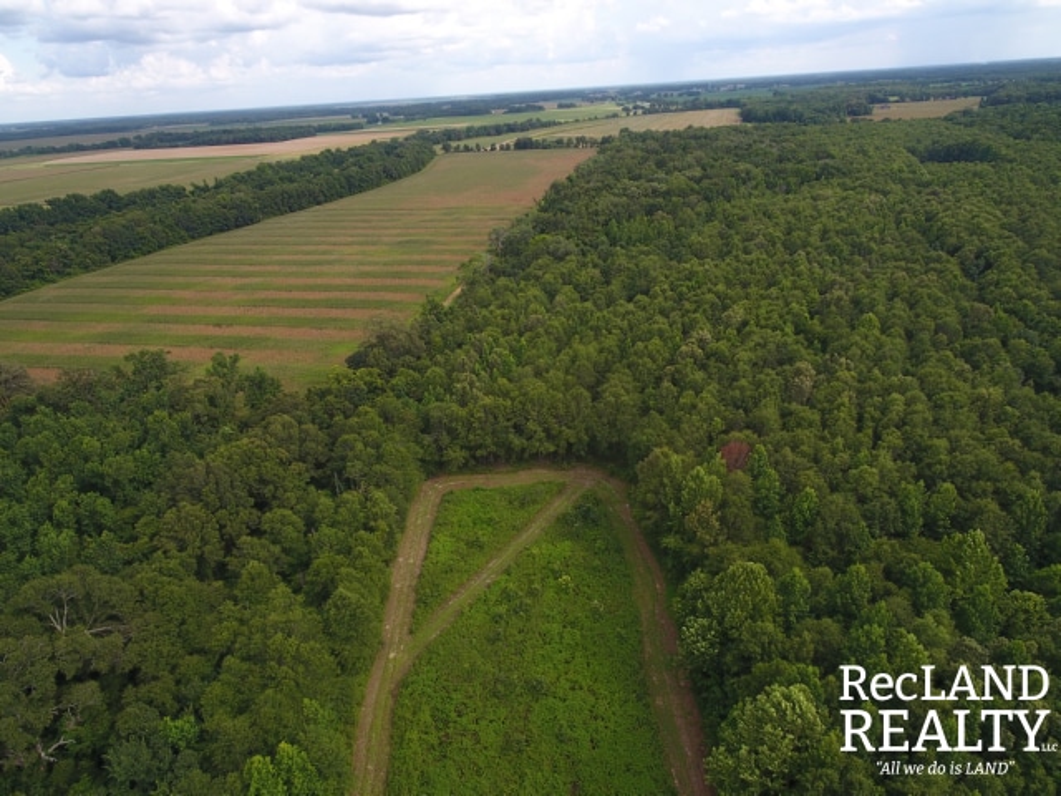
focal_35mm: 20
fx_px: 613
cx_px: 530
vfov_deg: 66.0
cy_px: 398
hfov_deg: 81.7
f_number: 2.8
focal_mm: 3.61
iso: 100
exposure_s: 1/292
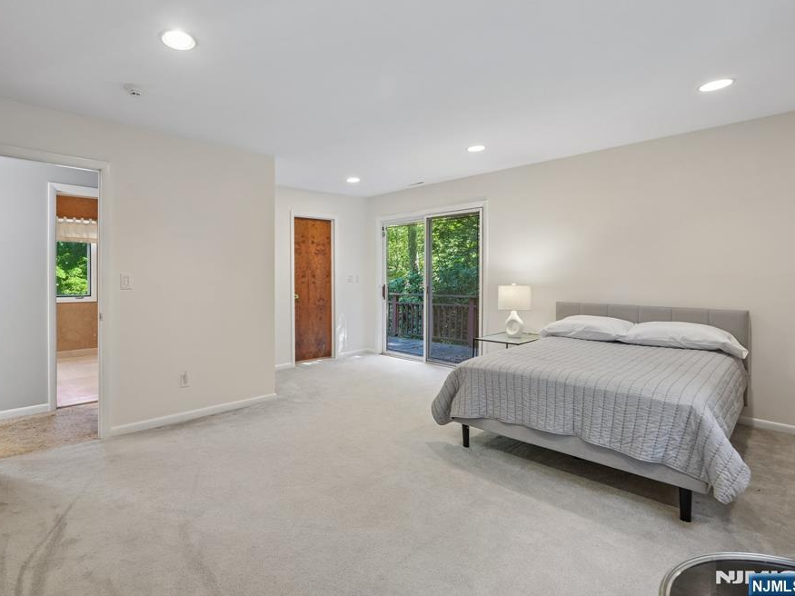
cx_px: 338
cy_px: 289
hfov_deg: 85.4
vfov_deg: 69.9
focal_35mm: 19
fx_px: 426
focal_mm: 16.5
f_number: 8
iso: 400
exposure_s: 1/13
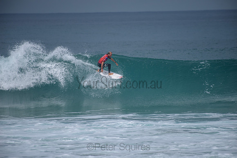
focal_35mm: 500
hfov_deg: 4.1
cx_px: 118
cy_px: 79
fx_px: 3292
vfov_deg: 2.8
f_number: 5.6
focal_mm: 500
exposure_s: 1/2000
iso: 180
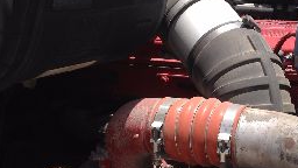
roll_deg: +3.5
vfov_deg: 13.4
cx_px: 240
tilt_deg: -13.7
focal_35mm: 90
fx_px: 711
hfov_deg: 23.3
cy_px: 97
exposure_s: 1/1205
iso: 50
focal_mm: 4.12
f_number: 2.4
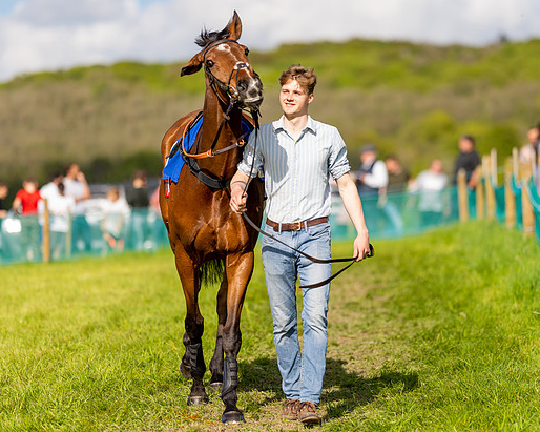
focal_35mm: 179
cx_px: 331
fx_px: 2860
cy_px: 210
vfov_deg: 8.6
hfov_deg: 10.8
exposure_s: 1/3200
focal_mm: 135
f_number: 2
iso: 50
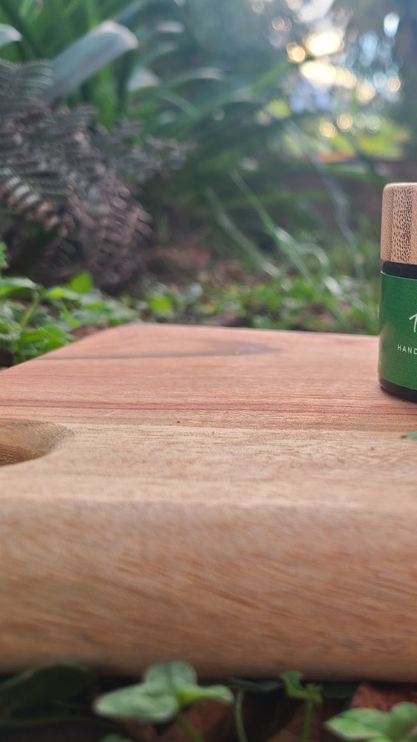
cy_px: 371
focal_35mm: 38
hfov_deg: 28.6
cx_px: 448
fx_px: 747
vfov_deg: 52.8
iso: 40
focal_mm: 5.4
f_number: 1.8
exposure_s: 1/132
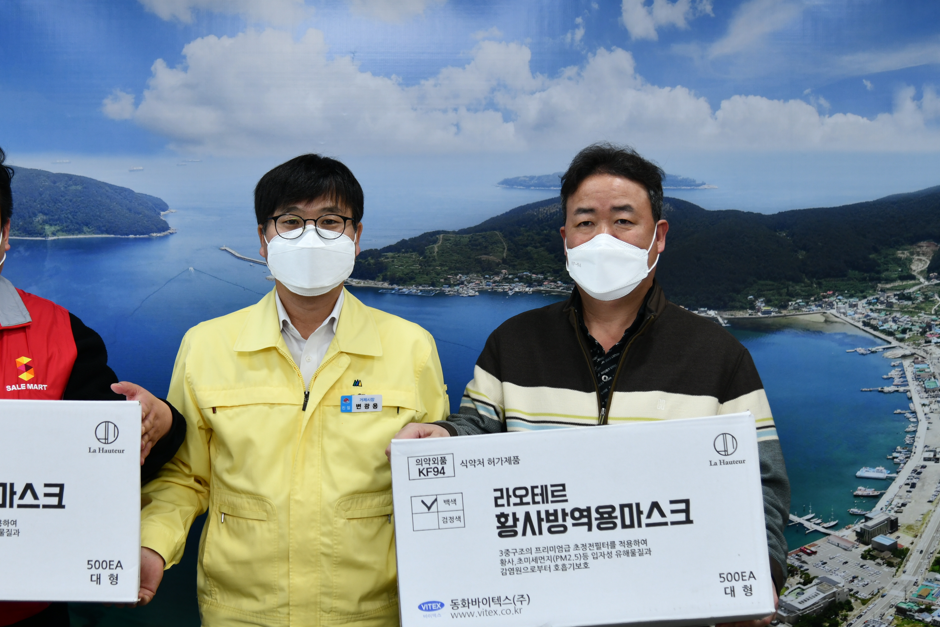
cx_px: 321
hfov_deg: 26.5
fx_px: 1984
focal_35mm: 76
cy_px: 286
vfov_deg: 17.9
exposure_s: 1/125
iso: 400
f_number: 4
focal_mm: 55
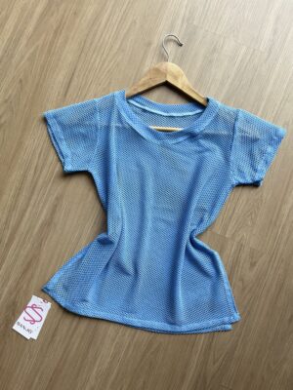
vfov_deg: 67.3
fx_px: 293
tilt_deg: -87.1
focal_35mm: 26
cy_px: 195
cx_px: 146
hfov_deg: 53.1
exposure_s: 1/349
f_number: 1.6
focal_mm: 5.1
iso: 50
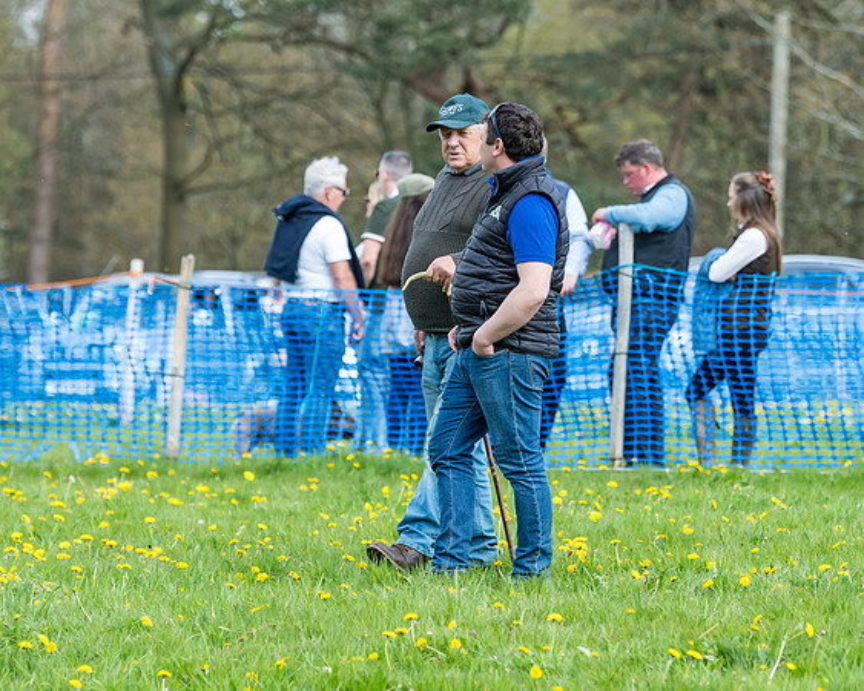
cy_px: 346
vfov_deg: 5.9
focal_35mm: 261
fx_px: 6679
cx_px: 464
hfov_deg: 7.4
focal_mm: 155
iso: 400
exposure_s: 1/640
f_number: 4
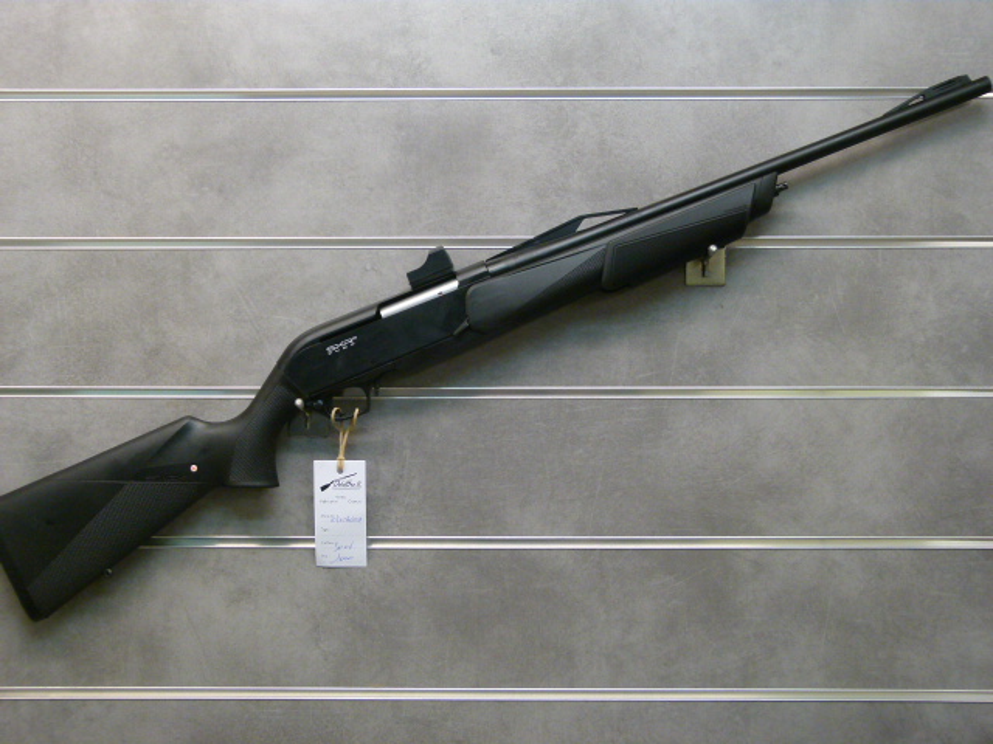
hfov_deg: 41.2
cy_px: 372
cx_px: 496
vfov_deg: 31.5
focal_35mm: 46
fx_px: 1320
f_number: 3.2
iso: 250
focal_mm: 8.3
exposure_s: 1/60
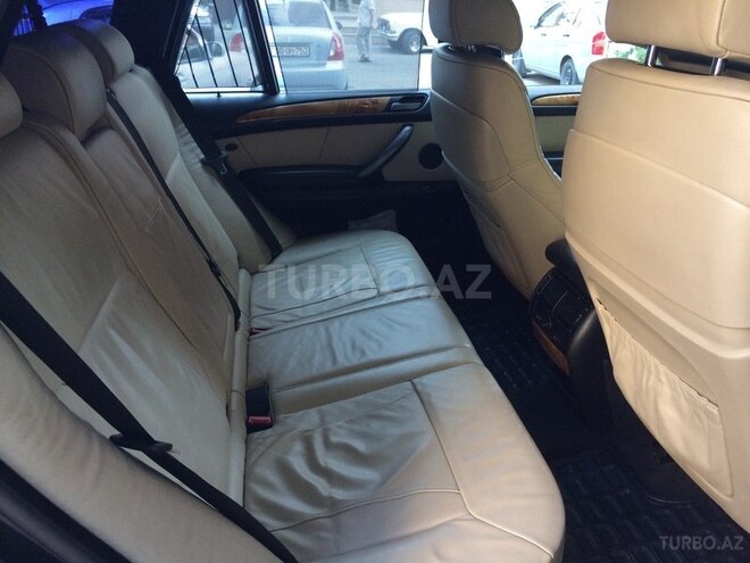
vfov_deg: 48.2
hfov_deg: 61.7
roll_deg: -3.1
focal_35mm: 29
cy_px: 282
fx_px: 628
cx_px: 375
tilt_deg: -24.8
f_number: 2.2
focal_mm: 4.15
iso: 80
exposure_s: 1/33
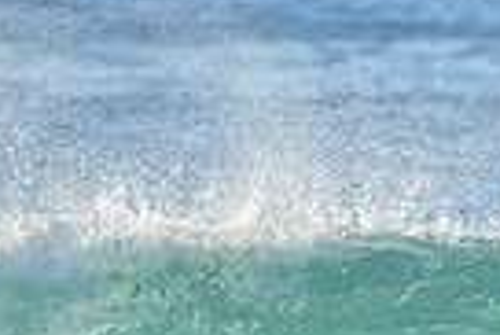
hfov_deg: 0.6
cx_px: 1005
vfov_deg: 0.4
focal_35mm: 3603
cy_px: 591
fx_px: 50094
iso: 1250
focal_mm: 800
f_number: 11
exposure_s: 1/1600
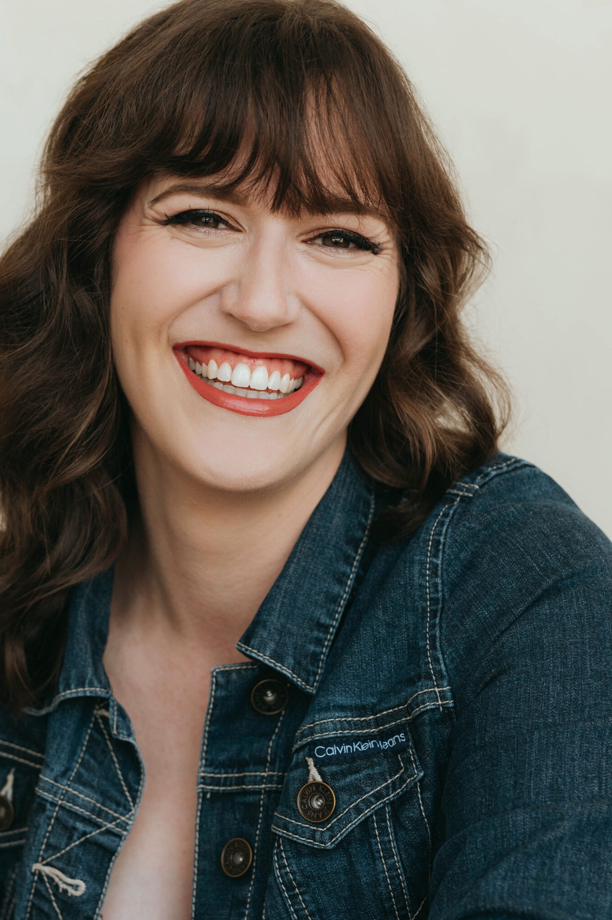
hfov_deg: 21.5
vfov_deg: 31.8
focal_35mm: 63
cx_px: 239
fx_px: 1609
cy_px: 546
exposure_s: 1/400
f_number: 4
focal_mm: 50
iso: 800
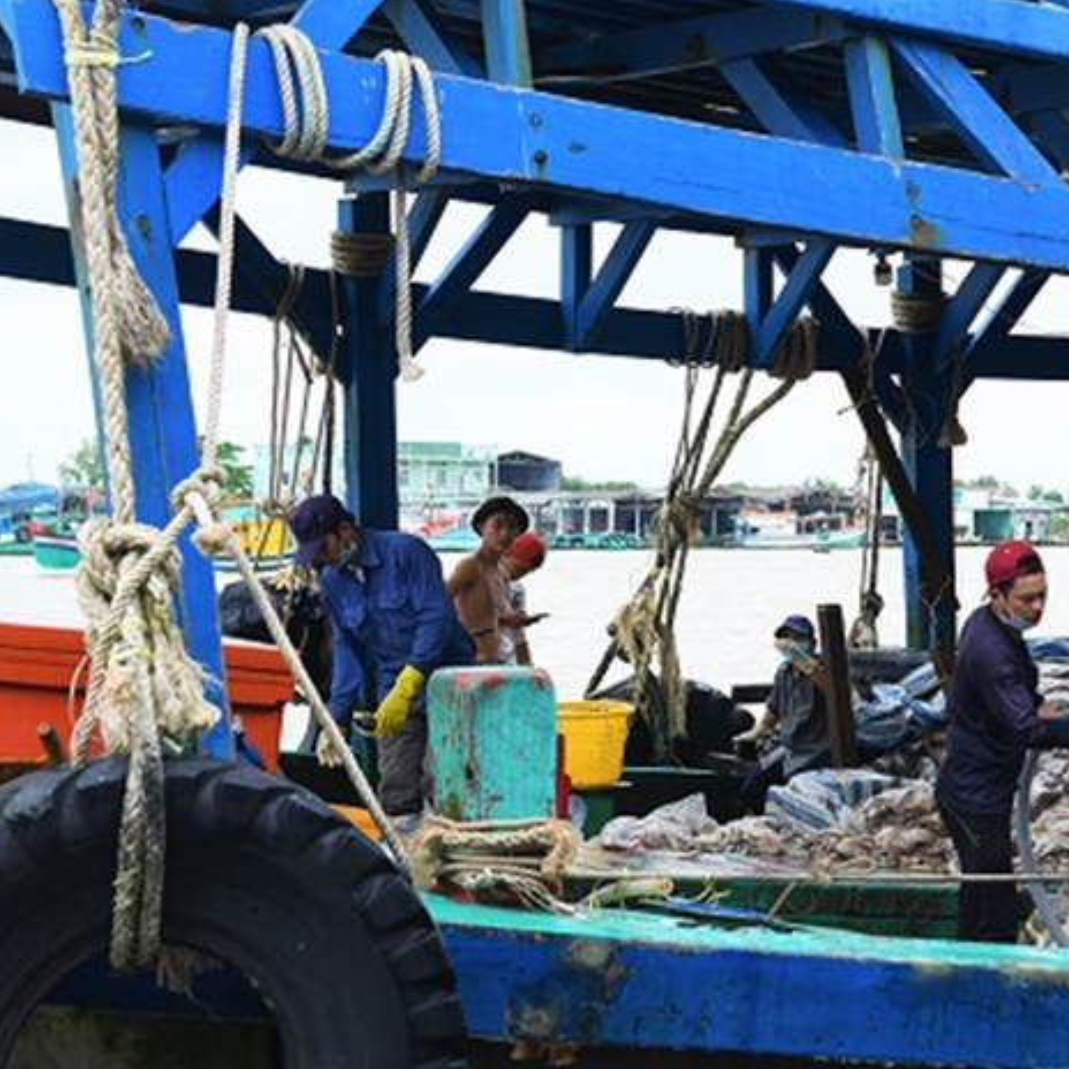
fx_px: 2970
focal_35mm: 85
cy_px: 540
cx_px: 866
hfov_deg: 20.2
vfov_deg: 20.4
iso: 1250
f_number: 5.6
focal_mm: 58
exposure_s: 1/1000
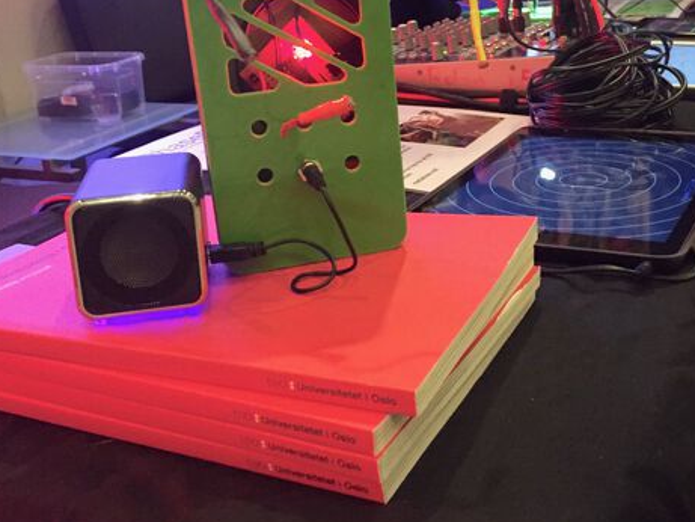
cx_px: 422
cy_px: 167
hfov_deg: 42.7
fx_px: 884
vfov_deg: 32.6
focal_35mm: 44
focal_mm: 4.15
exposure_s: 1/17
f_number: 2.2
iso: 400
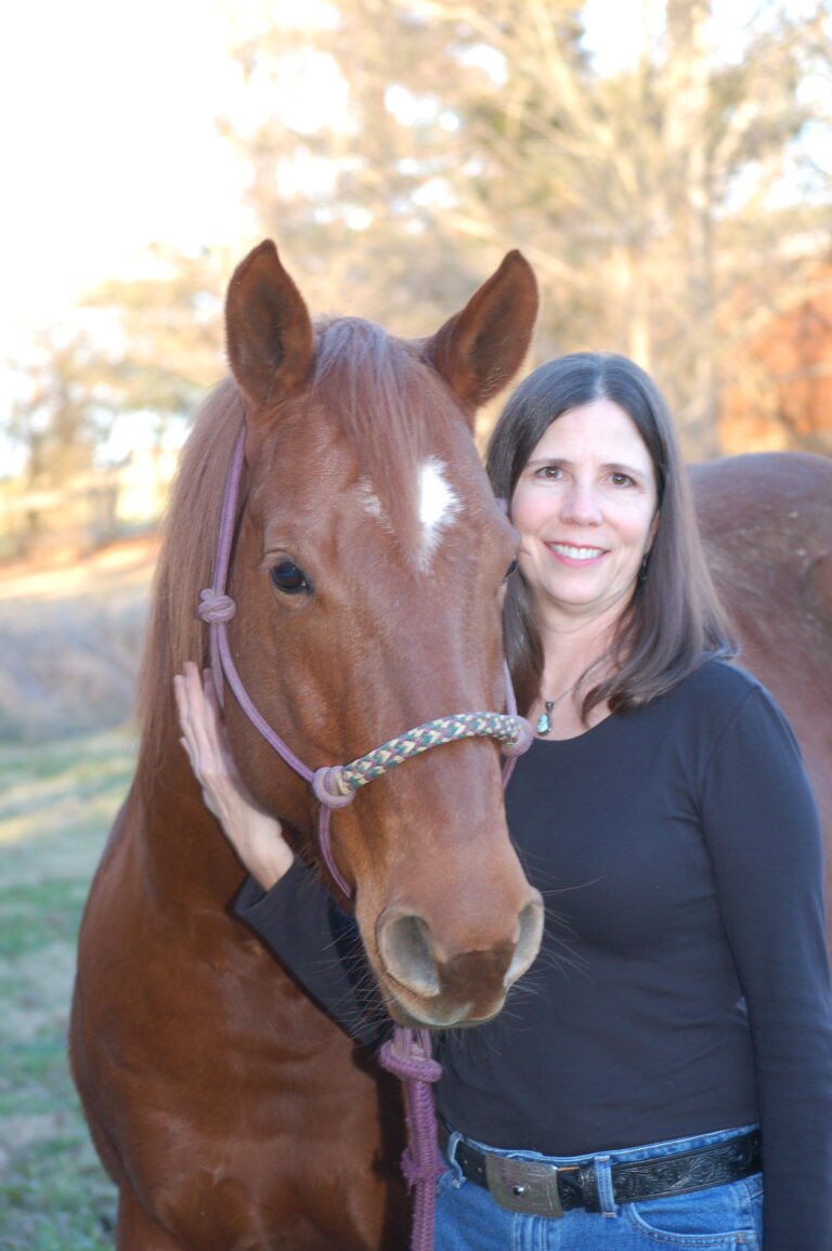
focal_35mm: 105
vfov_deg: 19.5
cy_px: 626
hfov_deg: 13.0
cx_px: 416
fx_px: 3646
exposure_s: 1/80
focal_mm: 70
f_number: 4.5
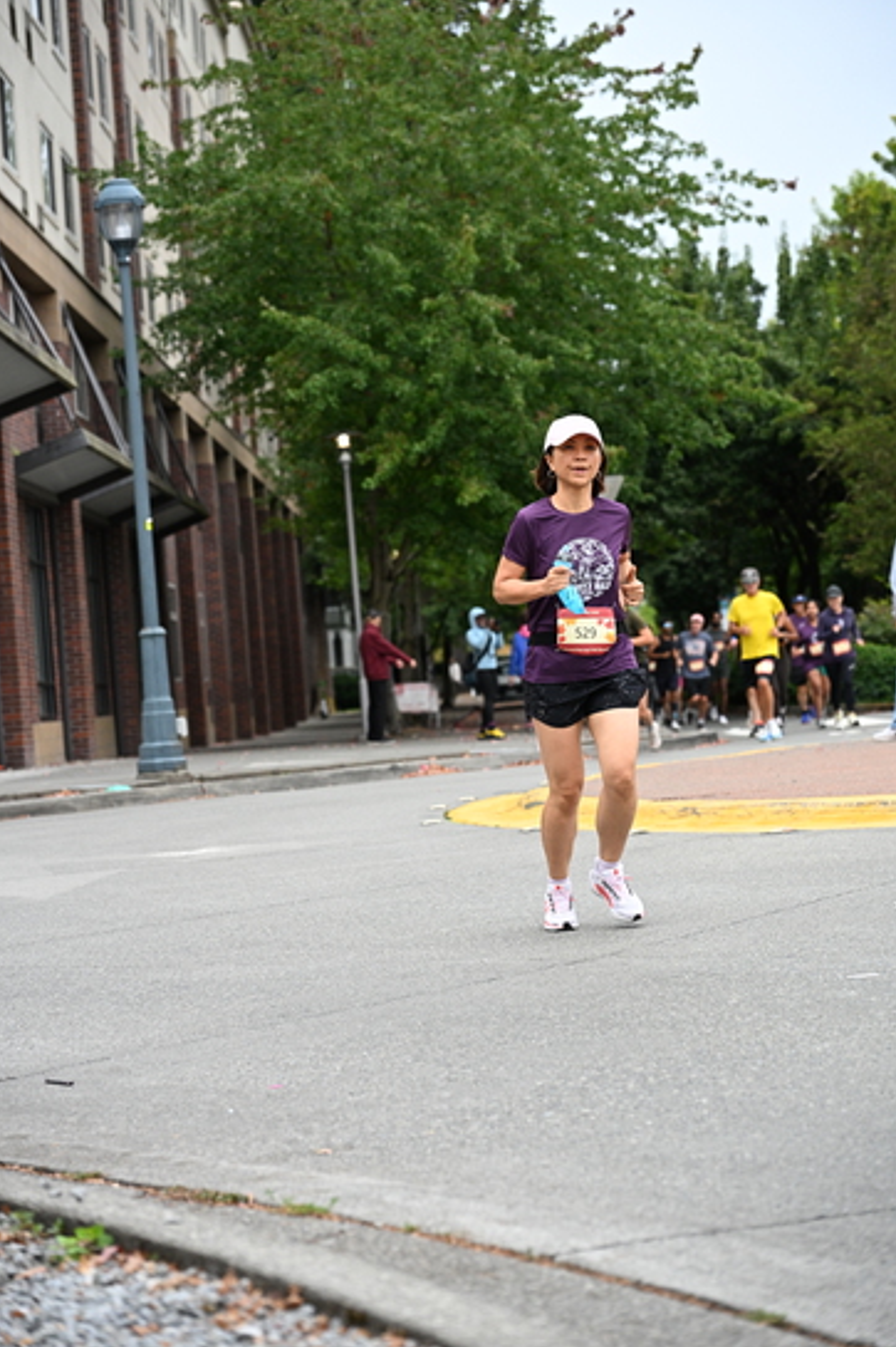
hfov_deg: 16.4
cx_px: 444
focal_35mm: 83
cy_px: 669
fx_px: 3102
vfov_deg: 24.5
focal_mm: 82
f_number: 4
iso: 1600
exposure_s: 1/800
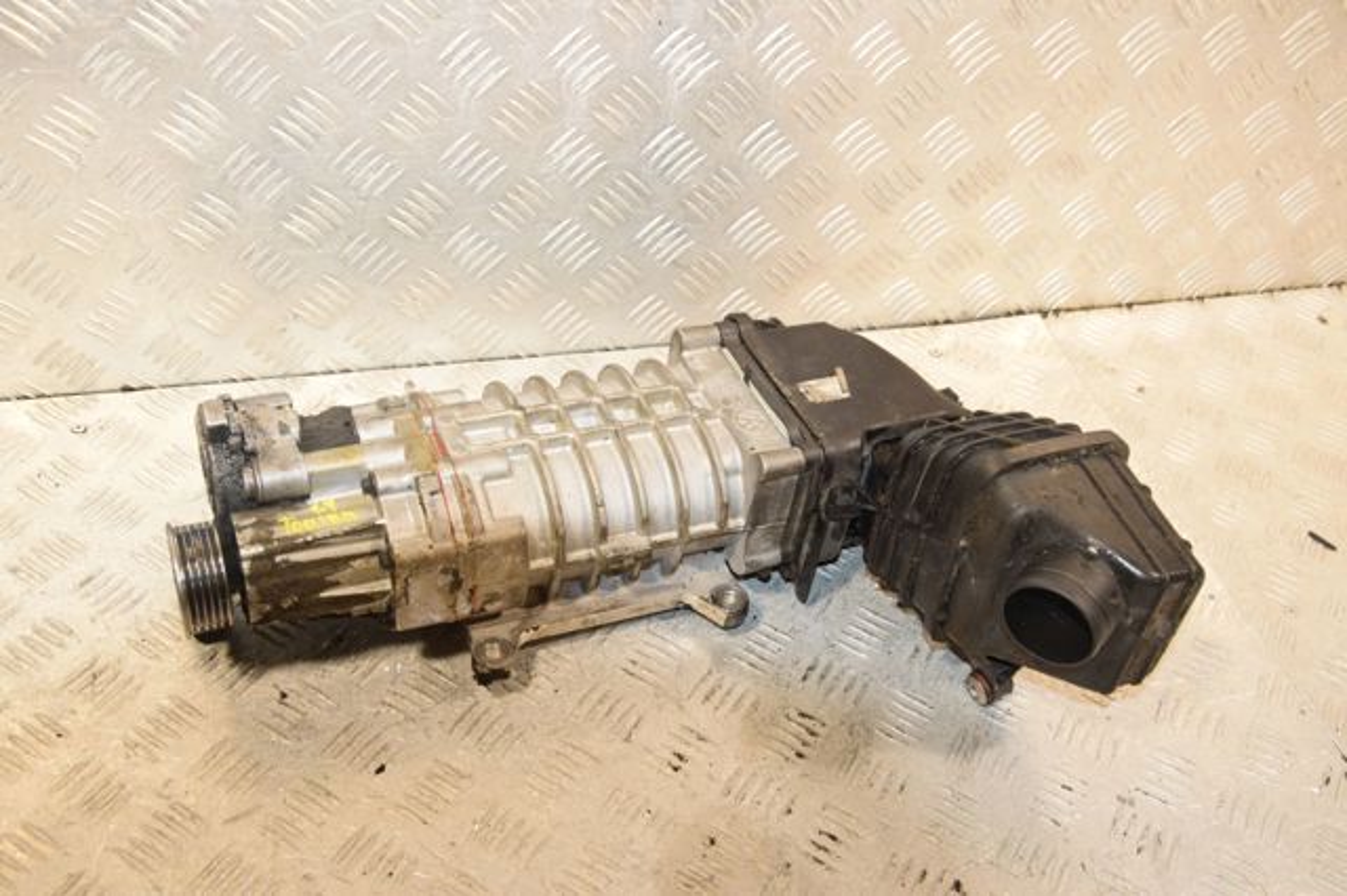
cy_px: 448
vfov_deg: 36.8
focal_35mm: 36
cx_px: 674
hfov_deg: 53.2
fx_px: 1346
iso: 1600
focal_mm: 24
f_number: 6.3
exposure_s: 1/200
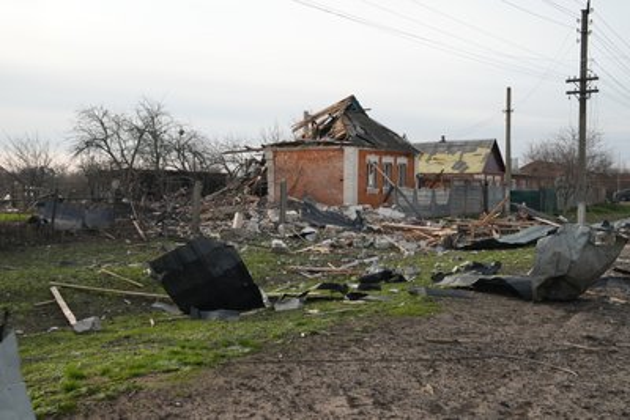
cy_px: 210
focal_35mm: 40
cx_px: 315
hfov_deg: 48.4
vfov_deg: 33.4
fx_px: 700
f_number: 6.3
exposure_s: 1/800
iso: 1250
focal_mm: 40
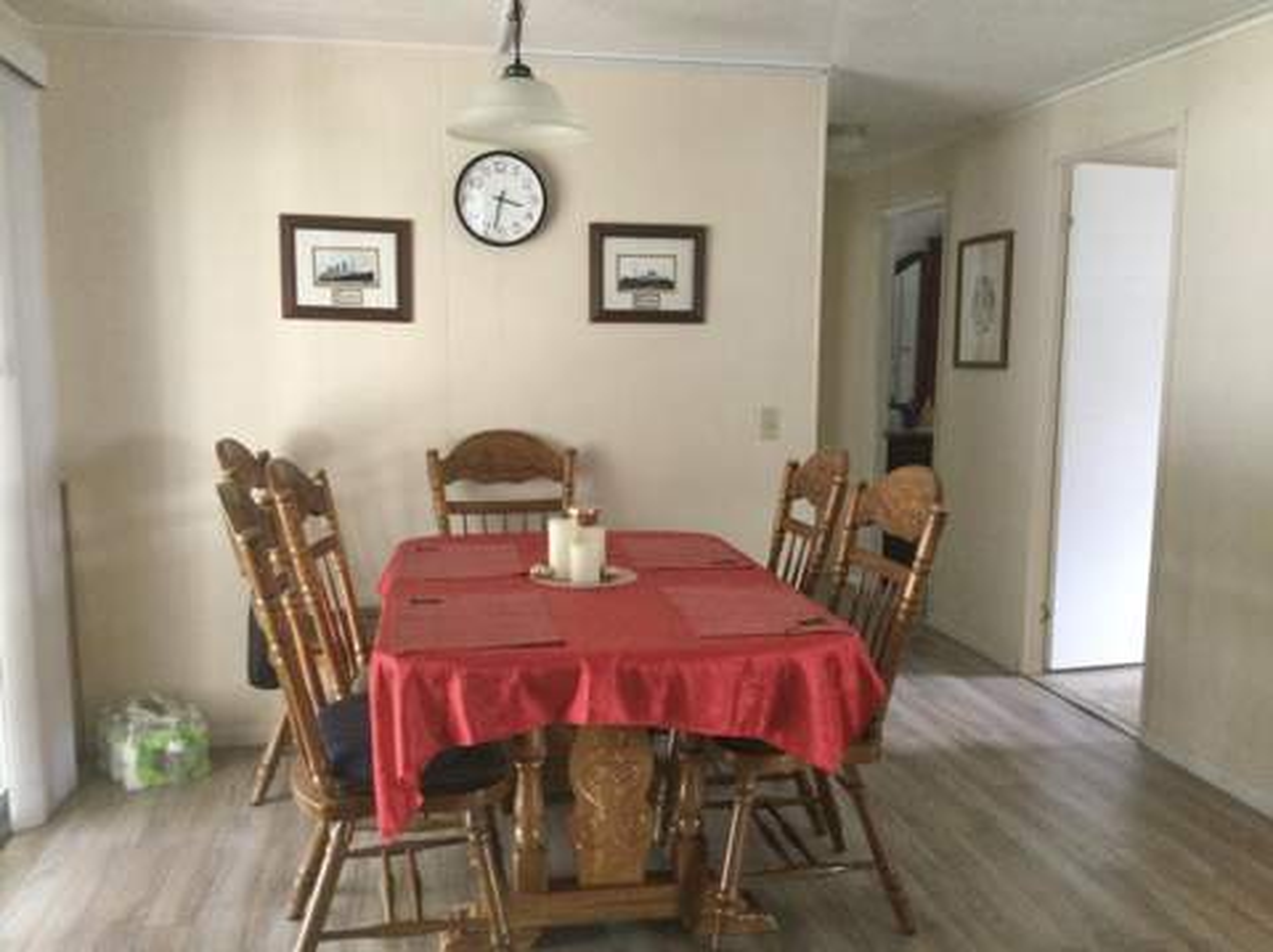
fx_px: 1139
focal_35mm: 31
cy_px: 476
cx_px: 636
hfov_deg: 58.4
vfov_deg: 45.4
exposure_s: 1/30
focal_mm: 3.3
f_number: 2.4
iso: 160
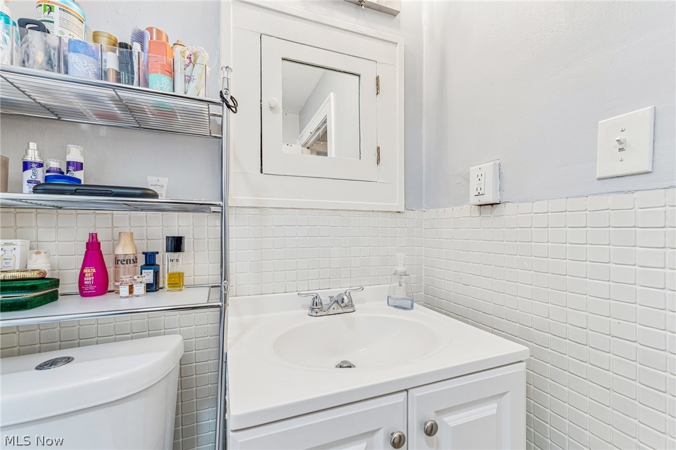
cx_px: 338
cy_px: 225
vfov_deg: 81.2
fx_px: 263
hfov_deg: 104.3
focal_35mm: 14
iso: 200
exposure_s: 1/20
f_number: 5.6
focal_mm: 14
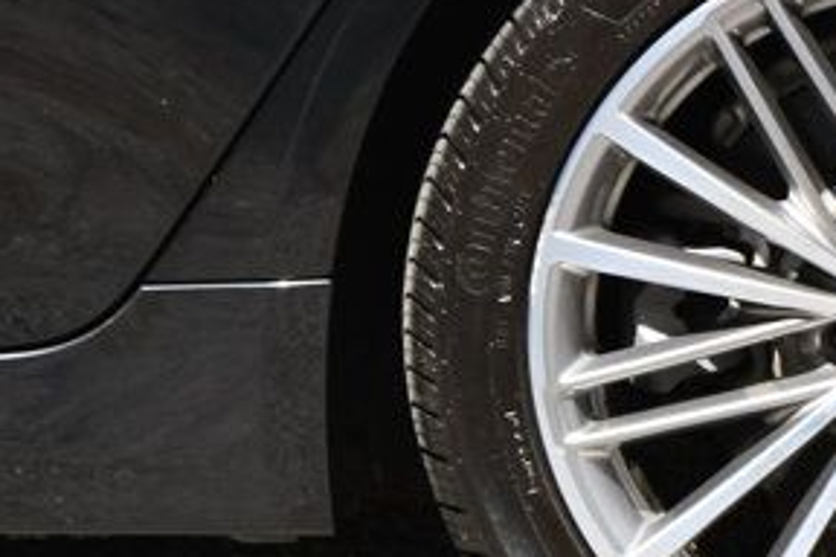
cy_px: 277
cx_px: 926
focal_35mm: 333
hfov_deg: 6.2
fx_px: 7732
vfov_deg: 4.1
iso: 200
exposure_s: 1/250
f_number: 6.3
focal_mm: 100
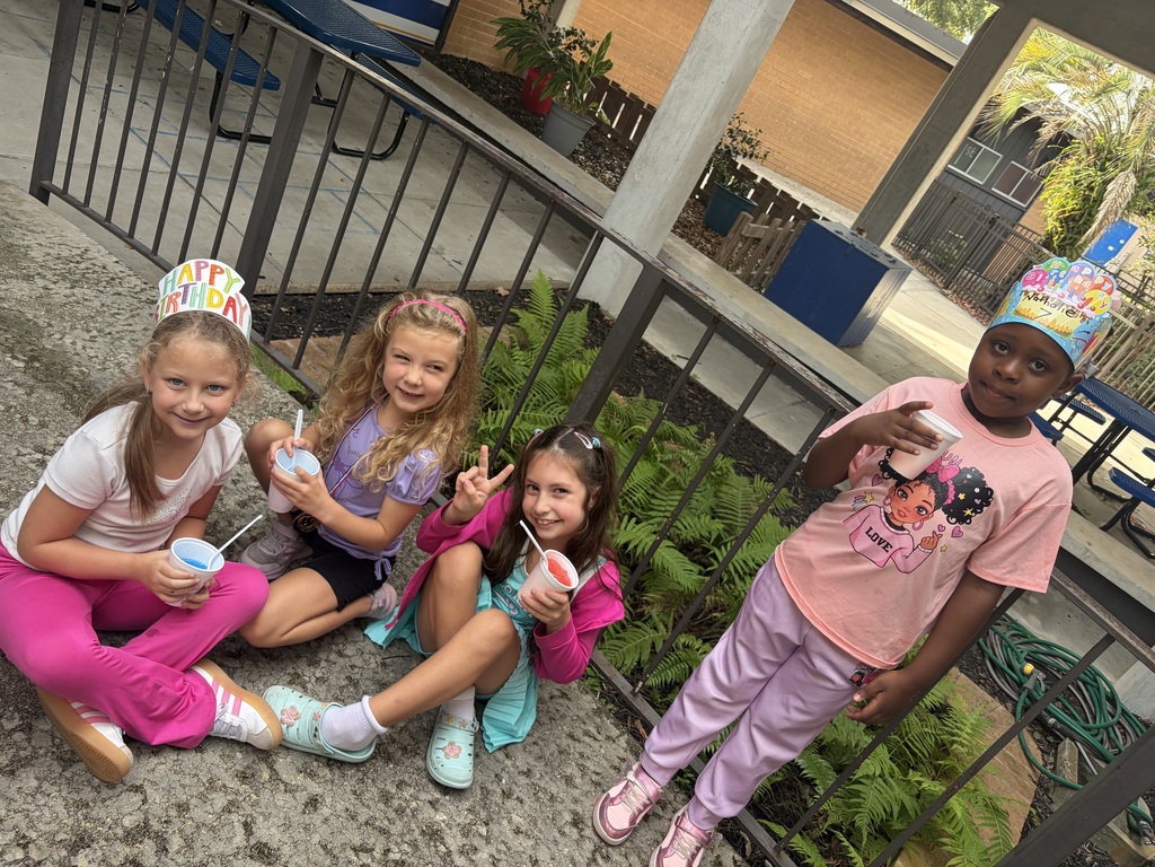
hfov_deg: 67.3
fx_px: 868
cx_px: 578
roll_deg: -27.8
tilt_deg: -26.6
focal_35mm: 26
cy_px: 434
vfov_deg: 53.1
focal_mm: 5.96
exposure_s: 1/181
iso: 64
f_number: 1.6
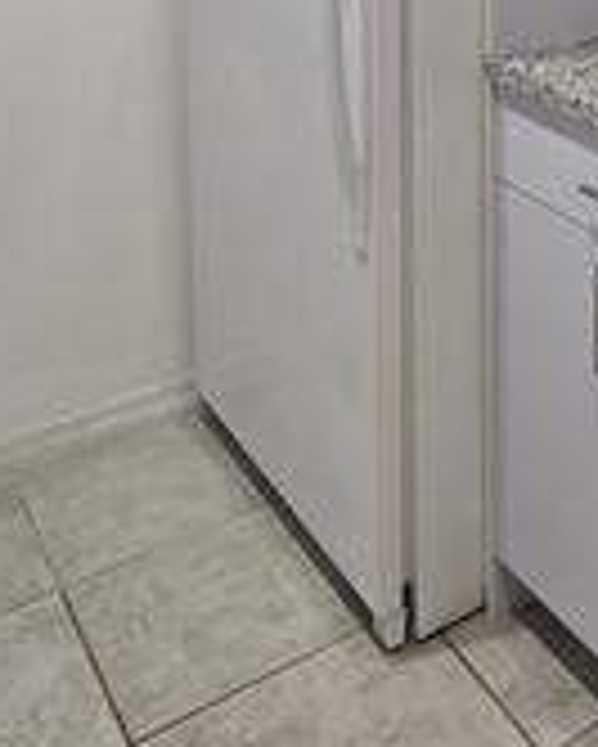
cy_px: -148
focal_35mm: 49
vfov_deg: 31.8
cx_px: 836
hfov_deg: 25.3
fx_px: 1083
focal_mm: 2.2
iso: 200
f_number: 2.2
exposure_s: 1/60
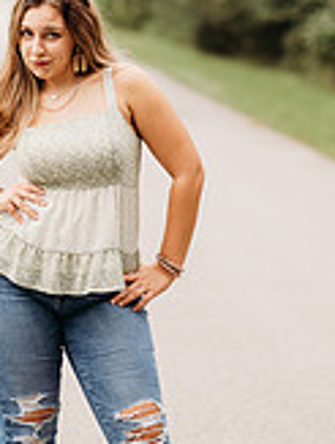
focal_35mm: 225
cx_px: 44
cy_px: 46
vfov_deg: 8.7
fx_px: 2892
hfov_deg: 6.6
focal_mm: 85
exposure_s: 1/250
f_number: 2.2
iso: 250
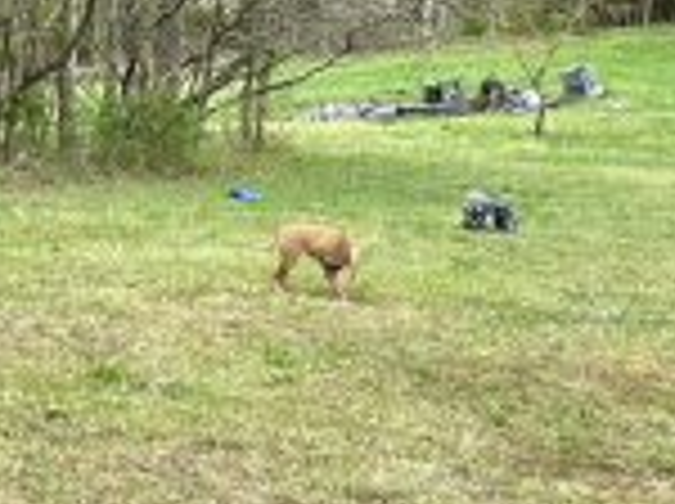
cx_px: -29
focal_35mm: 116
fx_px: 2258
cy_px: -4
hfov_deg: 16.6
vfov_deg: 12.6
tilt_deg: -7.2
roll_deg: +0.6
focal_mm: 5.7
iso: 50
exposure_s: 1/279
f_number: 1.5
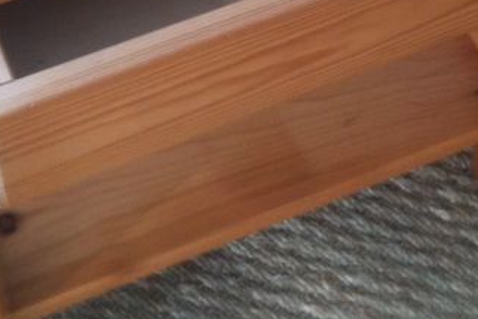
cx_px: 346
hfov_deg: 18.0
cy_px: -104
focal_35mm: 113
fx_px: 1501
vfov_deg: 11.8
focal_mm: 3.85
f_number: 2.8
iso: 80
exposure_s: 1/24
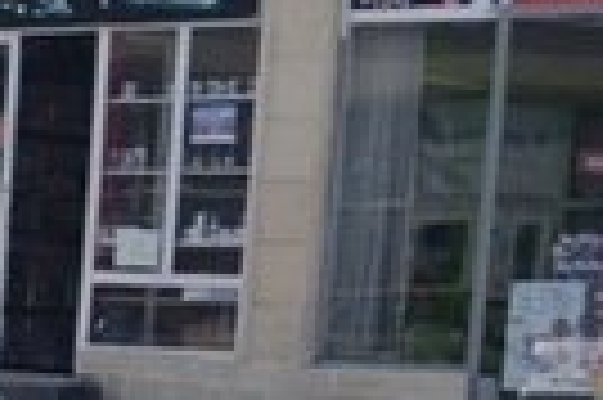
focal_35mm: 163
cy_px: 858
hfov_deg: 11.2
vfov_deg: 7.9
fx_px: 2727
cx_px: -693
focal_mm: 22
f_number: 7.1
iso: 100
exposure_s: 1/200
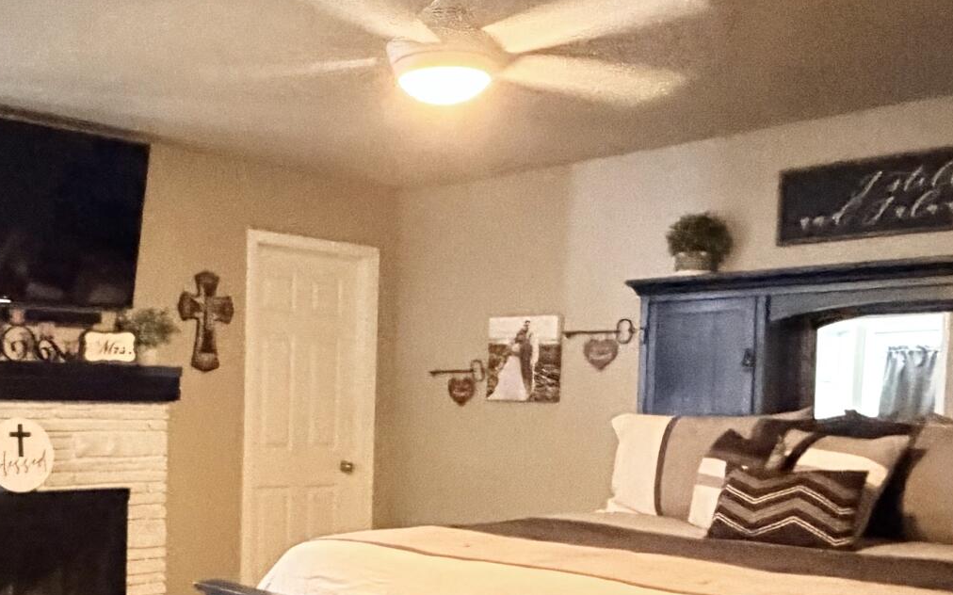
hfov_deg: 44.2
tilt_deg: -1.8
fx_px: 1143
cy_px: 447
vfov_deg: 28.8
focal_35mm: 44
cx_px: 270
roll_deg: -1.2
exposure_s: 1/30
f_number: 2.2
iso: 1250
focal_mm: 2.22
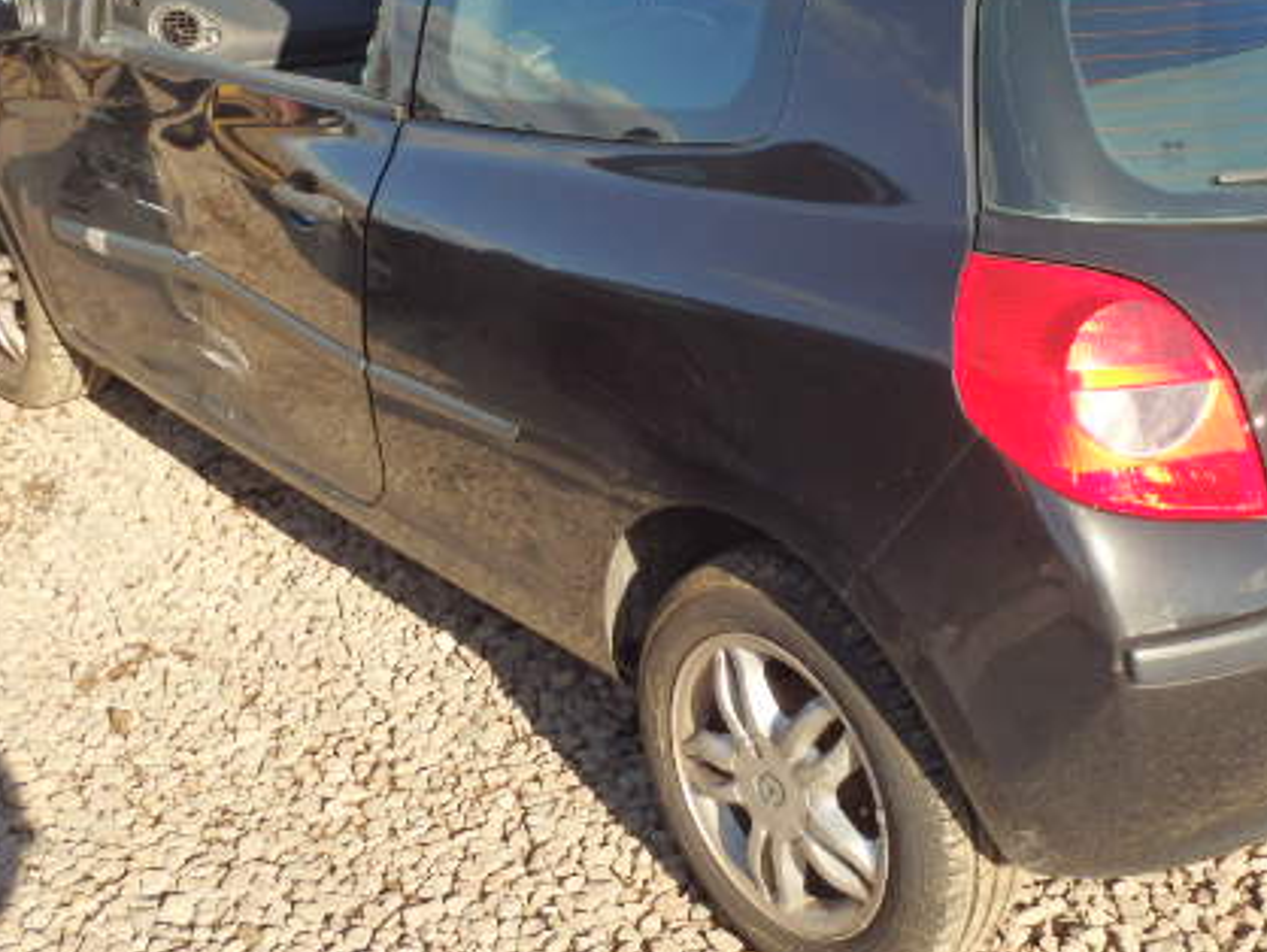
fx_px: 1904
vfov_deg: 28.0
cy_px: 394
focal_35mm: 52
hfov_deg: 36.6
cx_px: 803
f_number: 4.4
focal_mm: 6.1
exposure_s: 1/500
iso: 125
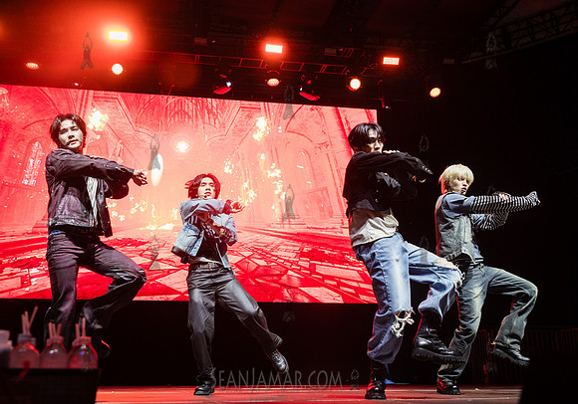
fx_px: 604
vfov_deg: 37.0
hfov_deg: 51.1
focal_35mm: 37
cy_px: 202
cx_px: 273
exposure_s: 1/500
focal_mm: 35
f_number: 4
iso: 2000
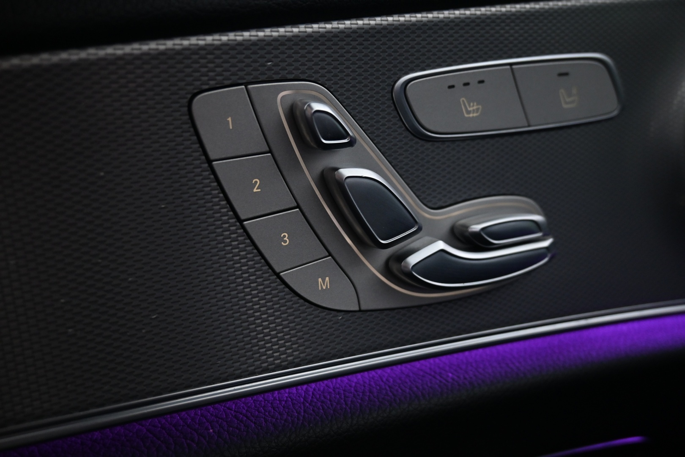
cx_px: 342
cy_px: 228
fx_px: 557
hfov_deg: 63.2
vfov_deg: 44.6
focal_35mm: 29
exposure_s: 1/30
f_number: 3.8
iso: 1250
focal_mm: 19.5
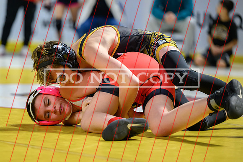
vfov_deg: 7.3
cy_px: 92
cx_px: 93
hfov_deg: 10.9
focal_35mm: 188
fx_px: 1271
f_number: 2.8
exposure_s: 1/800
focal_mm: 150
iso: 2500
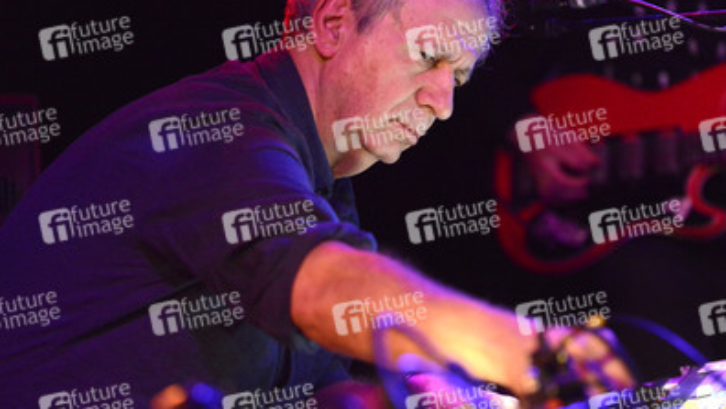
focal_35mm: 131
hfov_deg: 16.4
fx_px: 2523
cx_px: 404
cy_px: 176
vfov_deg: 9.3
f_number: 2.8
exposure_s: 1/320
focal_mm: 110
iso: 8063
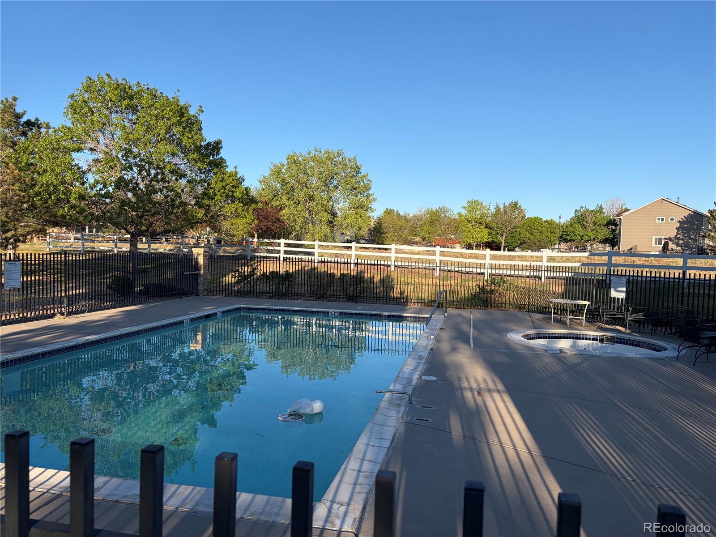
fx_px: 538
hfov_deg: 67.3
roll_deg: -2.3
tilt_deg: -2.1
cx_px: 358
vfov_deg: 53.1
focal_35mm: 26
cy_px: 268
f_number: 1.6
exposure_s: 1/2283
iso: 50
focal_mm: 5.96
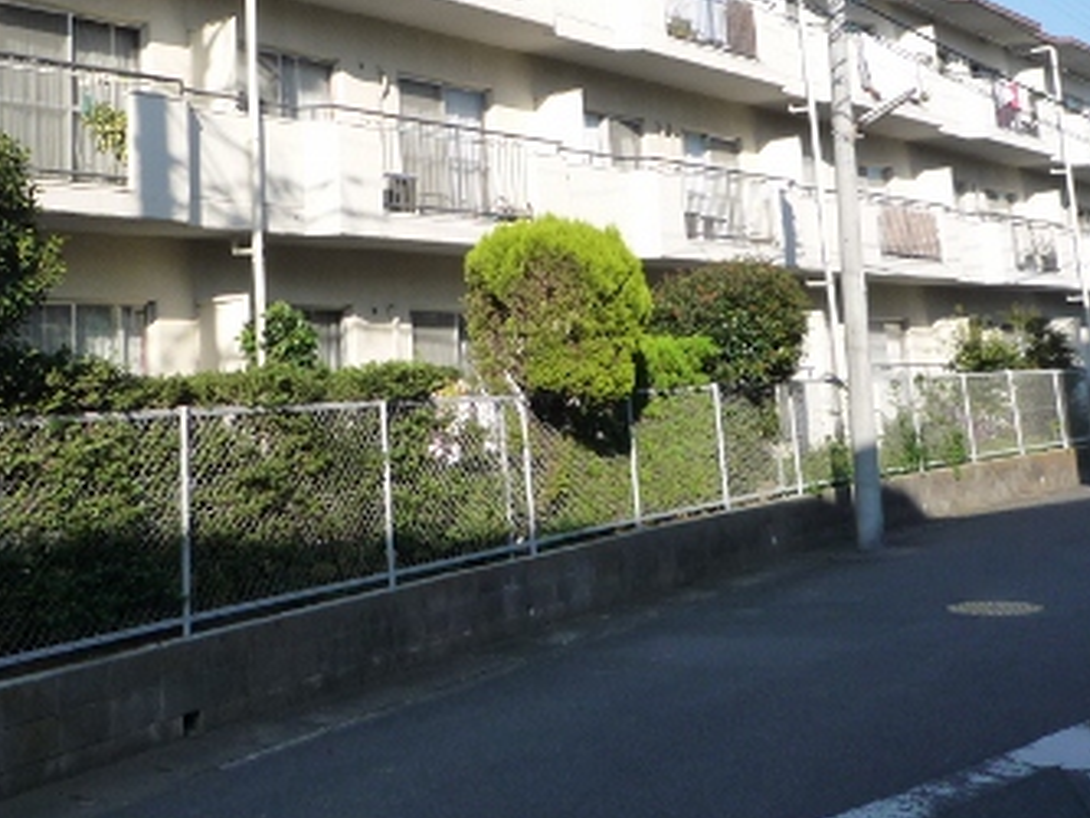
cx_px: 337
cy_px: 131
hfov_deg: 41.4
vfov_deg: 31.1
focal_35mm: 45
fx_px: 1417
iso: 160
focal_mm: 4.4
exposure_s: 1/640
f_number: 4
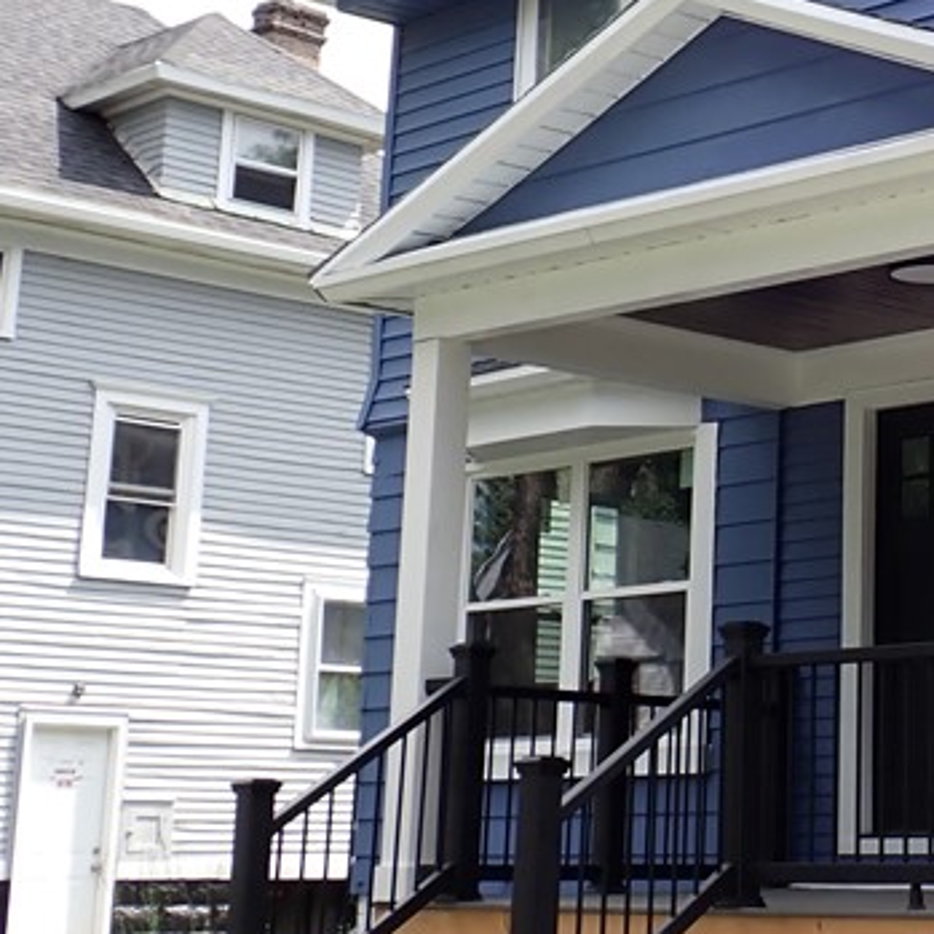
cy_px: 145
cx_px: 1006
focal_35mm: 83
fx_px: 2534
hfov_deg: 20.0
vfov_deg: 20.6
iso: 100
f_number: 3.2
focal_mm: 5.79
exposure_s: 1/400
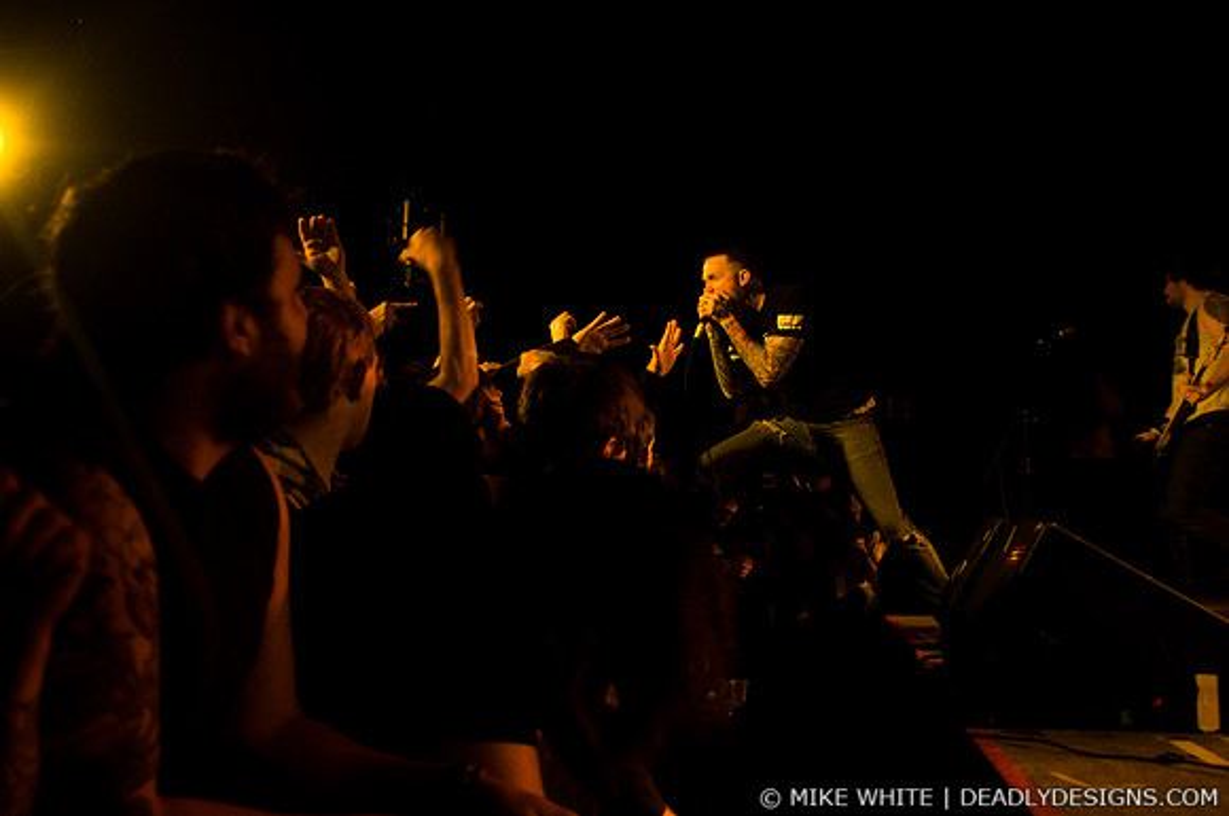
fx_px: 1023
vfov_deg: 43.5
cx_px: 614
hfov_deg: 62.0
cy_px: 408
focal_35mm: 30
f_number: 2.8
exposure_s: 1/160
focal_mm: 20
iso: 1000
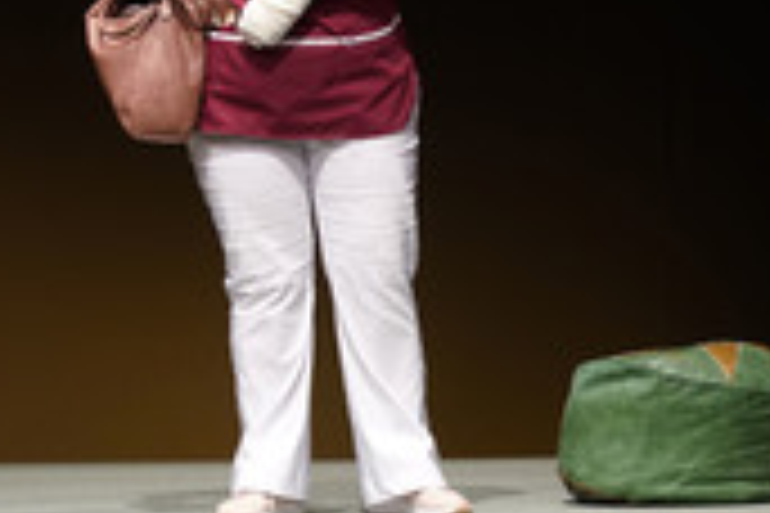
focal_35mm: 200
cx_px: 412
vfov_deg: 6.9
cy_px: 76
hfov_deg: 10.3
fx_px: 4277
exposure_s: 1/200
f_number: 5.6
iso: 1600
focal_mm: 76
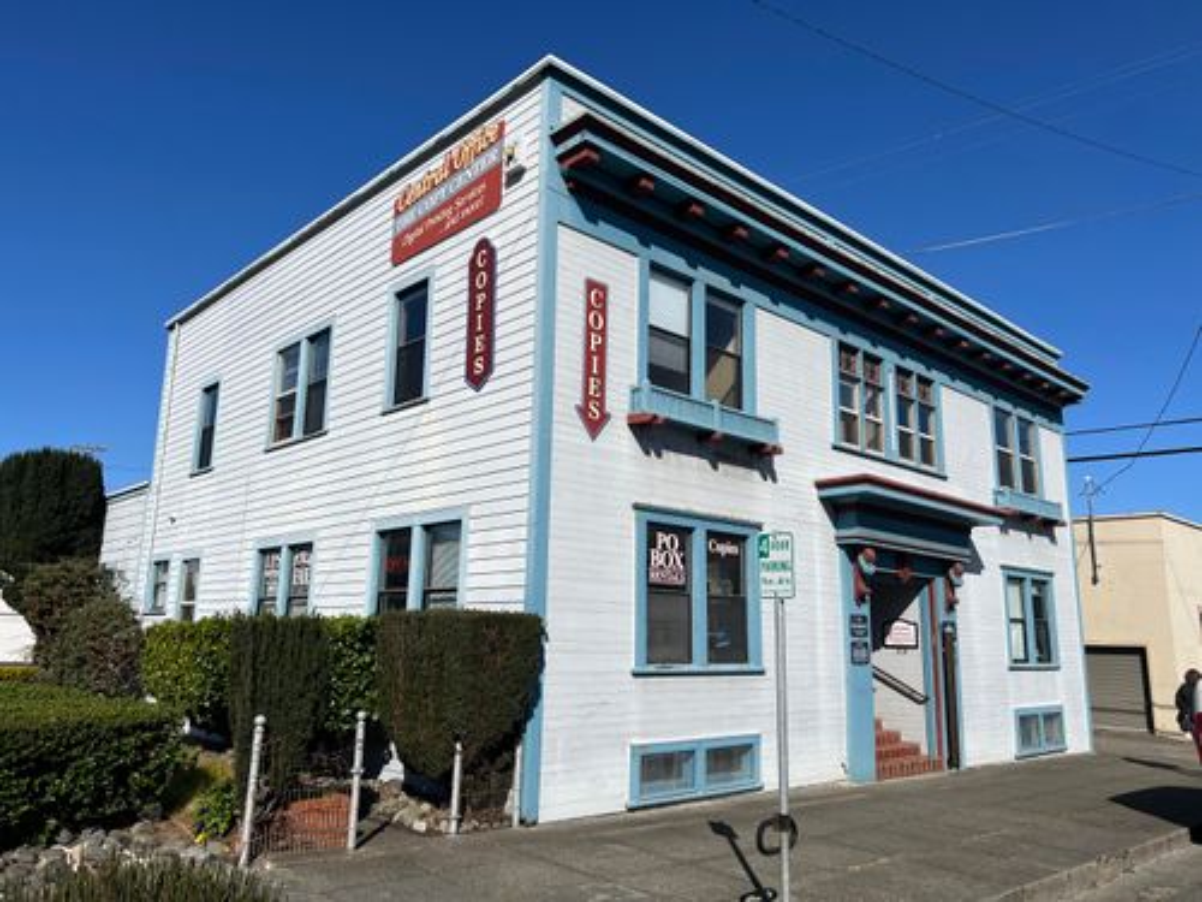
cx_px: 601
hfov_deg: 67.3
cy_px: 451
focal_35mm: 26
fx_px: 903
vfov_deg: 53.1
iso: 50
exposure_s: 1/8696
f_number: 1.5
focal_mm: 5.7
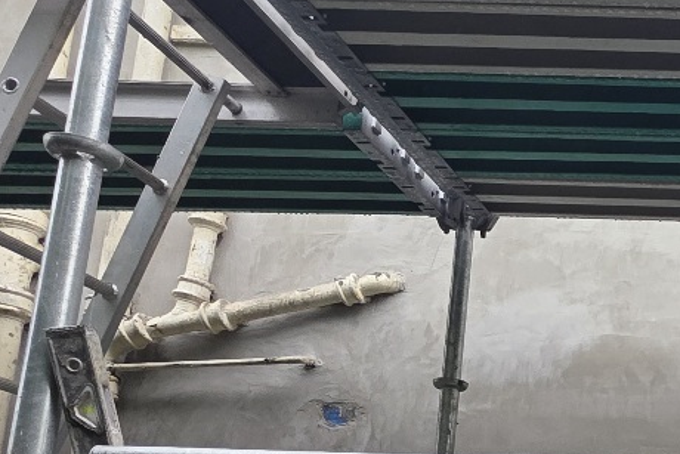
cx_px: 887
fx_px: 888
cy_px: 484
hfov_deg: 31.8
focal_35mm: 47
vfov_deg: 26.7
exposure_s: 1/370
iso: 160
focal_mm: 2.2
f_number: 1.9
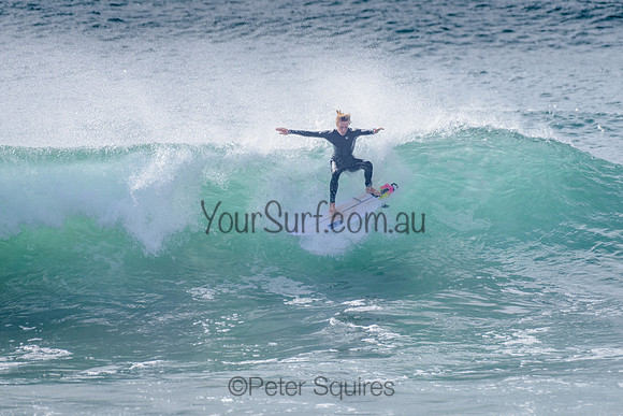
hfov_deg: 3.4
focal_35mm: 612
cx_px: 310
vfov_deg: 2.2
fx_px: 10596
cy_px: 161
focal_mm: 500
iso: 100
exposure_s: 1/2000
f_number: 5.6
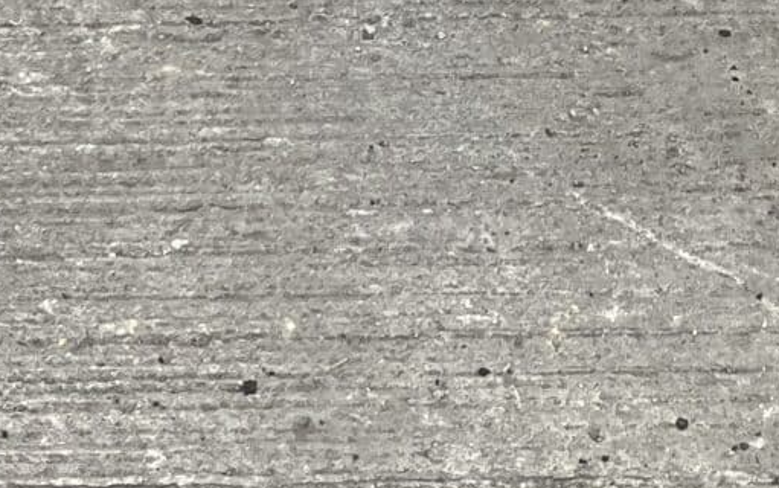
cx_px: 663
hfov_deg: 15.0
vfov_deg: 8.8
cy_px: -564
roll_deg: -0.3
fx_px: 2931
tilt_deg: -35.5
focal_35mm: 138
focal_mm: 5.1
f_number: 1.6
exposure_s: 1/483
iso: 50
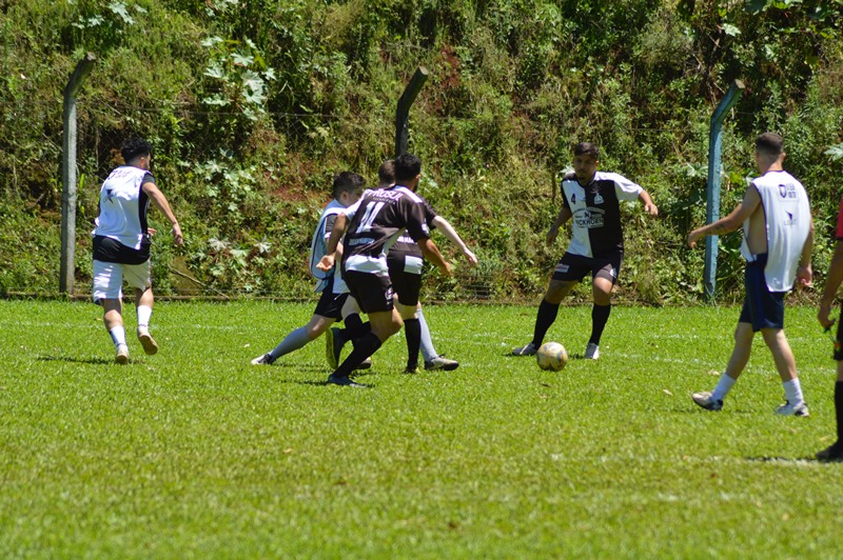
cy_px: 280
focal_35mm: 300
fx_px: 7019
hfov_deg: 6.9
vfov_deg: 4.6
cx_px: 422
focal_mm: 200
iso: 400
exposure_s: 1/1250
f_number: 5.6
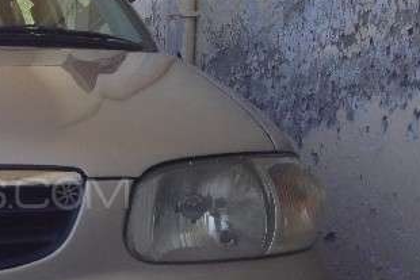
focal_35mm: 94
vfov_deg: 14.5
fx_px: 1097
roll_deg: -0.9
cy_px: 180
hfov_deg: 20.2
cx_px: -96
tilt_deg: -4.0
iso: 50
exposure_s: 1/424
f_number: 2.4
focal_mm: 4.28
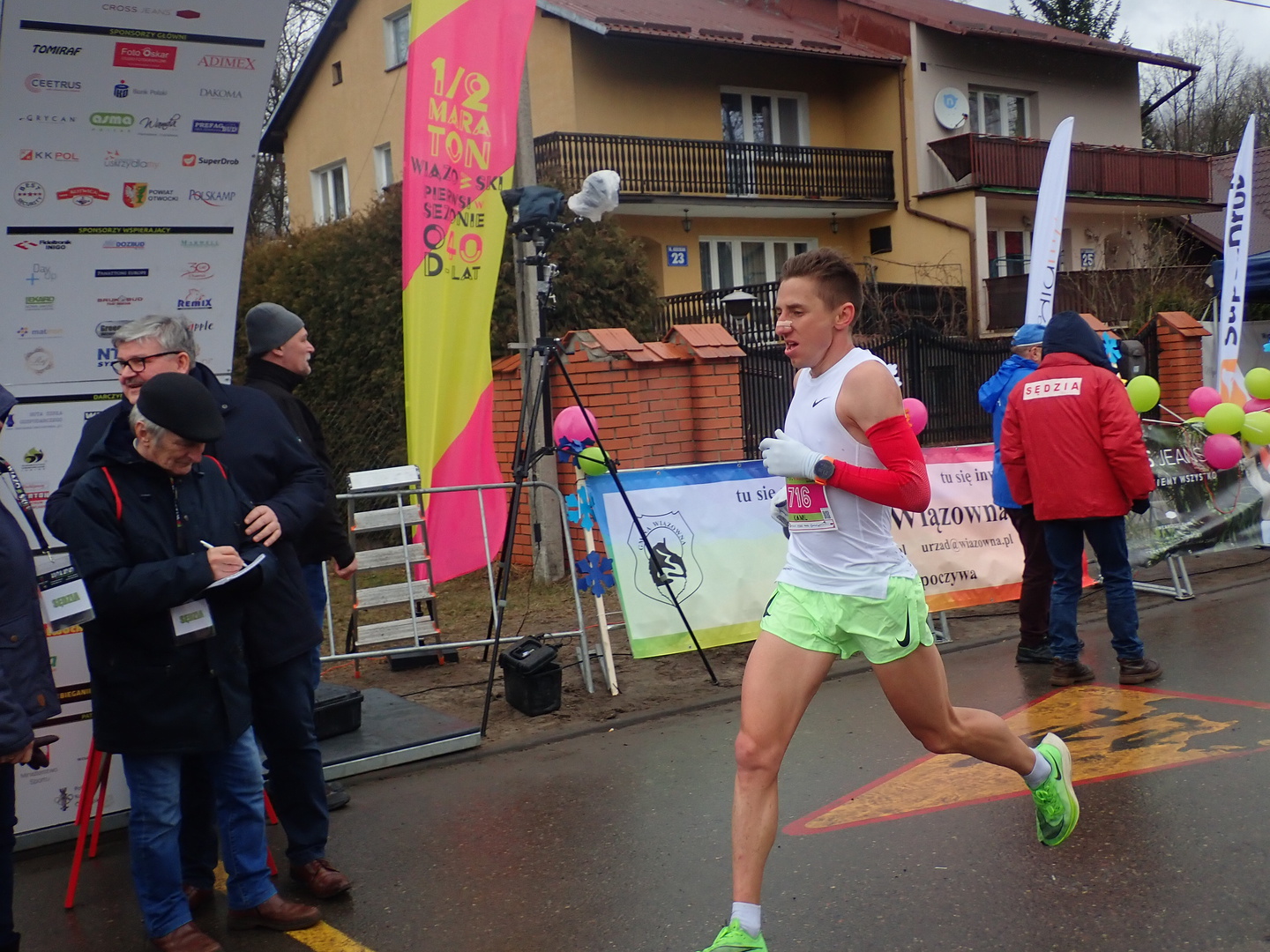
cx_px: 635
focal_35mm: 38
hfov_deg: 49.0
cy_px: 476
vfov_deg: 37.7
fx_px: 1394
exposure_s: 1/640
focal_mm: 6.86
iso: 200
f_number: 2.7
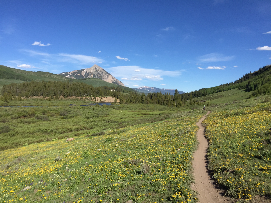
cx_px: 136
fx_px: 227
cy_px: 102
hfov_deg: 61.7
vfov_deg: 48.2
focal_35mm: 29
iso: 32
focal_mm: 4.15
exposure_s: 1/2326
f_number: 2.2
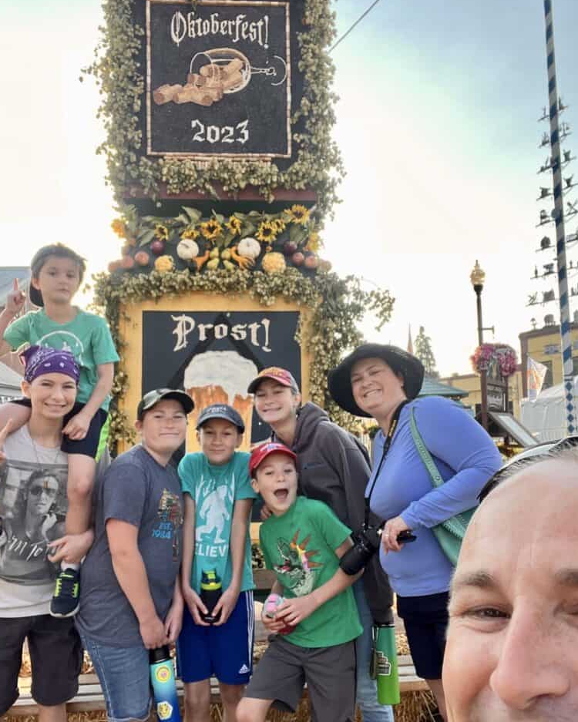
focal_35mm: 32
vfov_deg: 55.6
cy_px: 377
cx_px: 290
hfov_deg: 45.8
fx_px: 684
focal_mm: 2.71
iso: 32
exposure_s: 1/179
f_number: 2.2
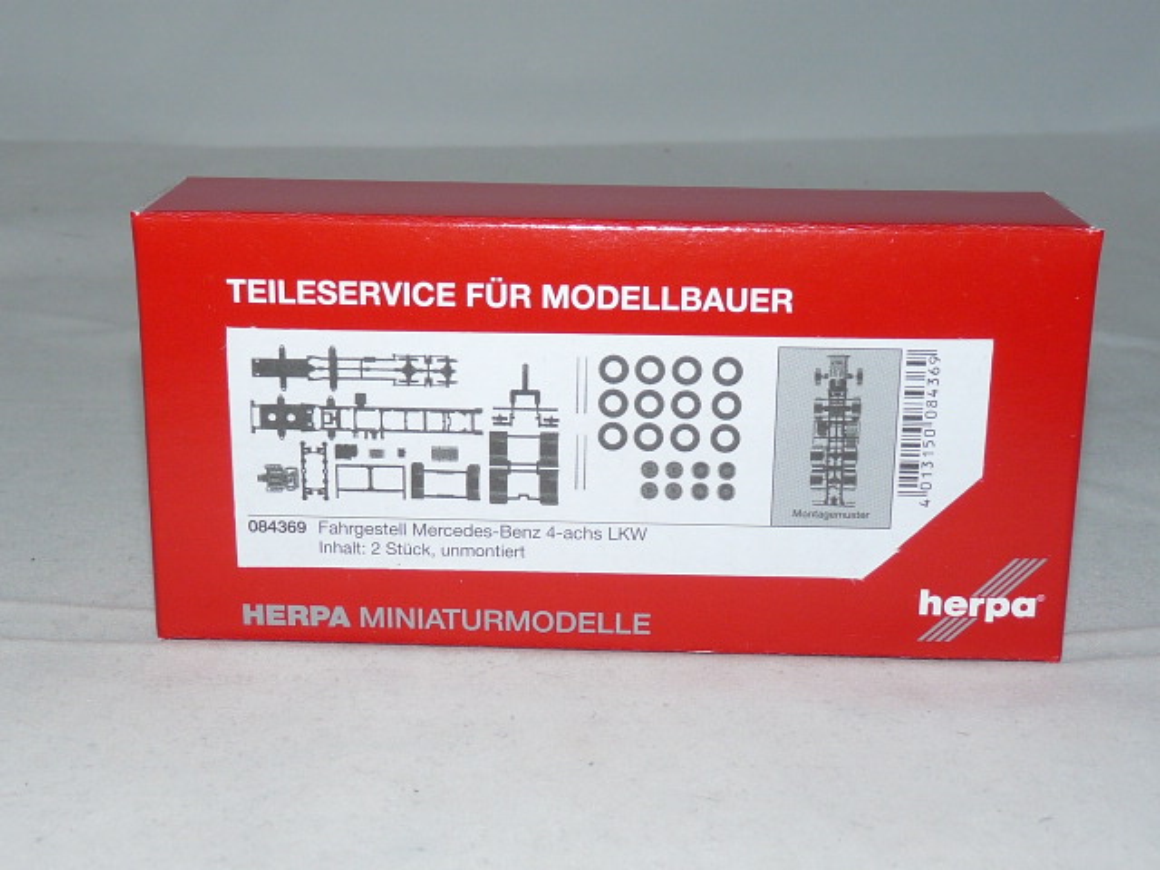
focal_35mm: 51
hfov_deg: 37.5
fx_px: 1709
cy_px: 435
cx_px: 580
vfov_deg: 28.6
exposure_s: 1/30
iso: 100
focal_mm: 5.2
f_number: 2.8
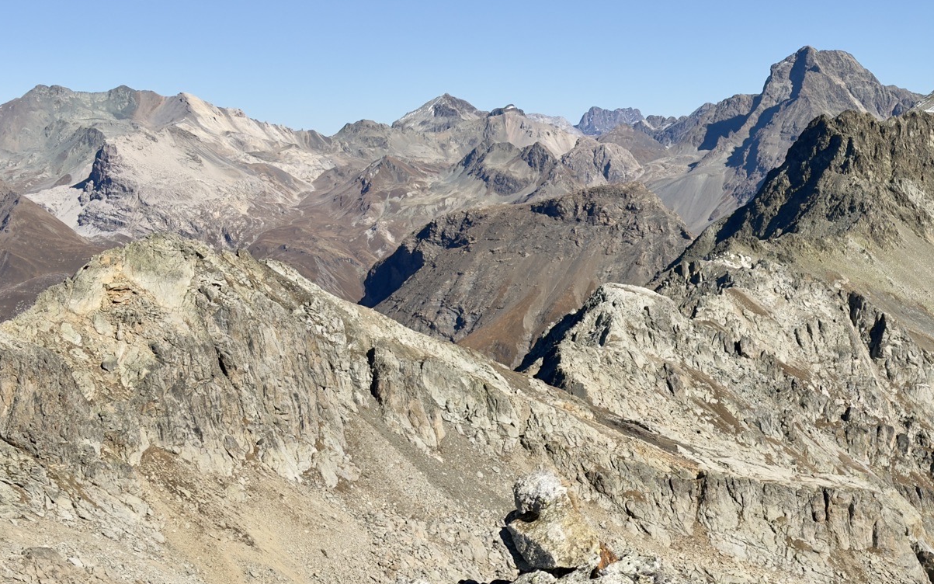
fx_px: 1960
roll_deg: -0.1
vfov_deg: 16.9
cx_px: 672
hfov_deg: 26.5
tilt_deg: -8.1
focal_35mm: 77
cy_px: 425
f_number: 1.78
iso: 64
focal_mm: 6.76
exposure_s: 1/8772
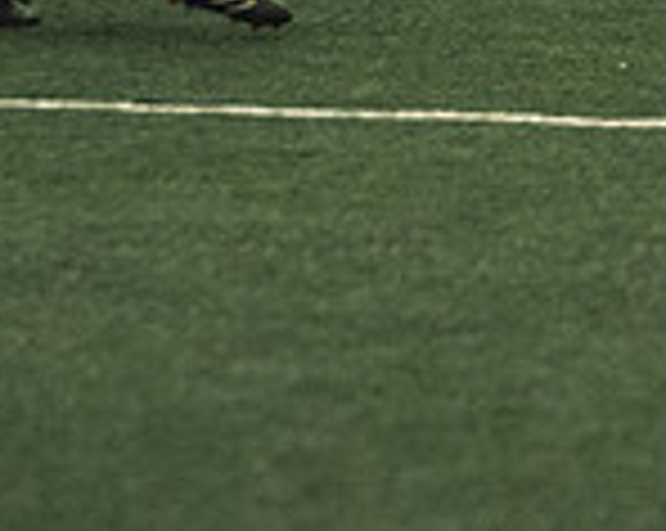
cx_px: 842
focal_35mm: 745
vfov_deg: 2.1
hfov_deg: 2.6
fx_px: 14665
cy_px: -238
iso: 8000
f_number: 2.8
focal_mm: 135
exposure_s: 1/500
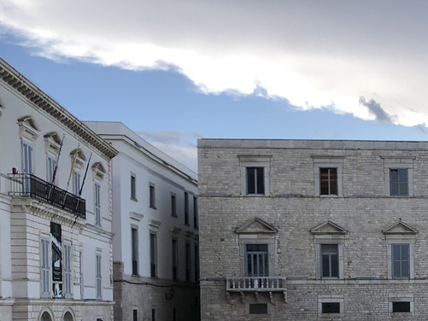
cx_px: 486
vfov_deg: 21.2
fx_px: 829
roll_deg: +1.6
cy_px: 319
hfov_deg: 26.4
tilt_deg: -1.0
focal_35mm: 67
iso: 20
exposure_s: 1/725
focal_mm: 4
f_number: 1.8
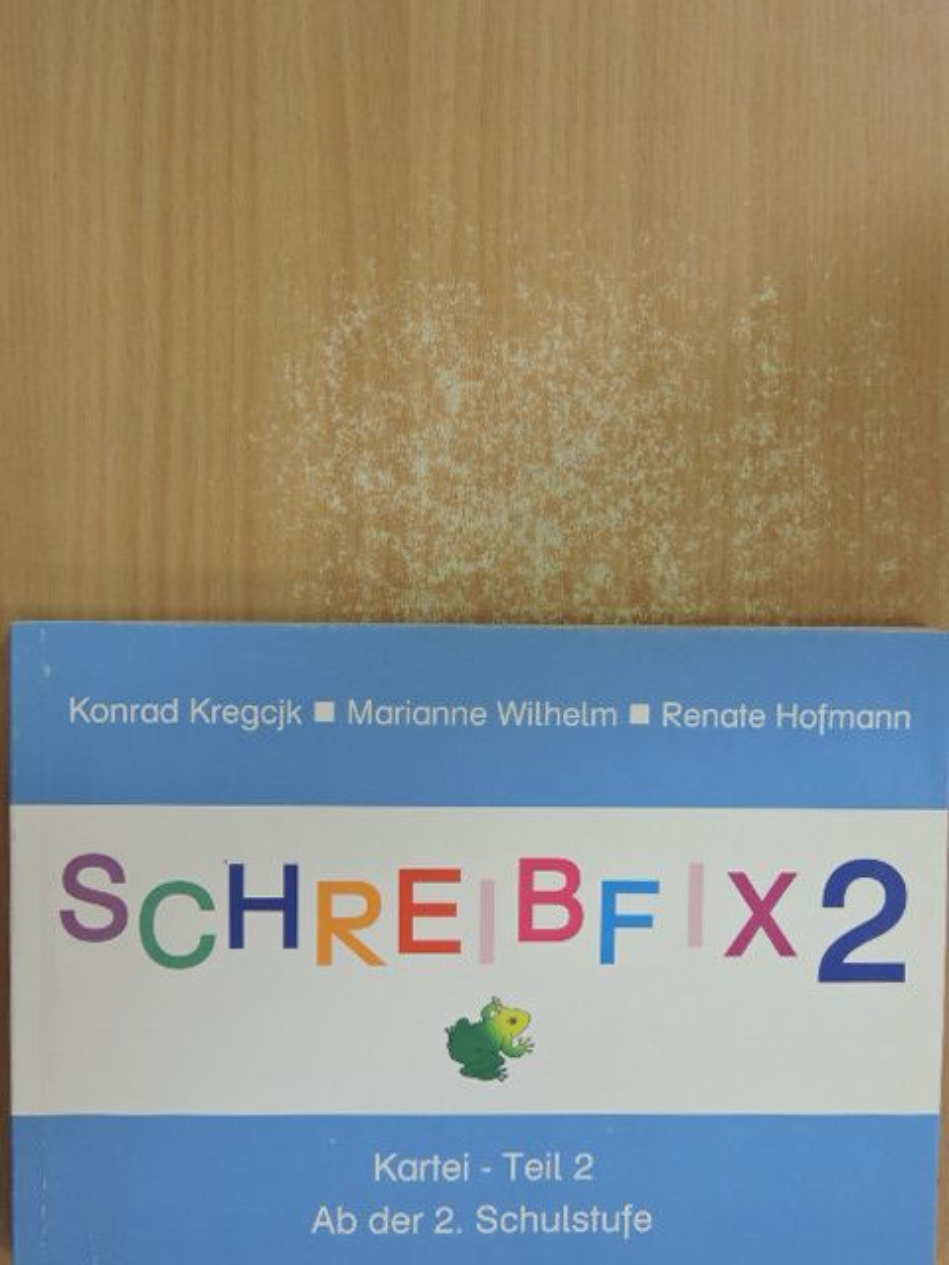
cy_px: 632
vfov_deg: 42.1
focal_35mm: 45
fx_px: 1645
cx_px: 474
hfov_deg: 32.2
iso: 400
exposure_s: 1/30
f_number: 4
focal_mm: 8.1
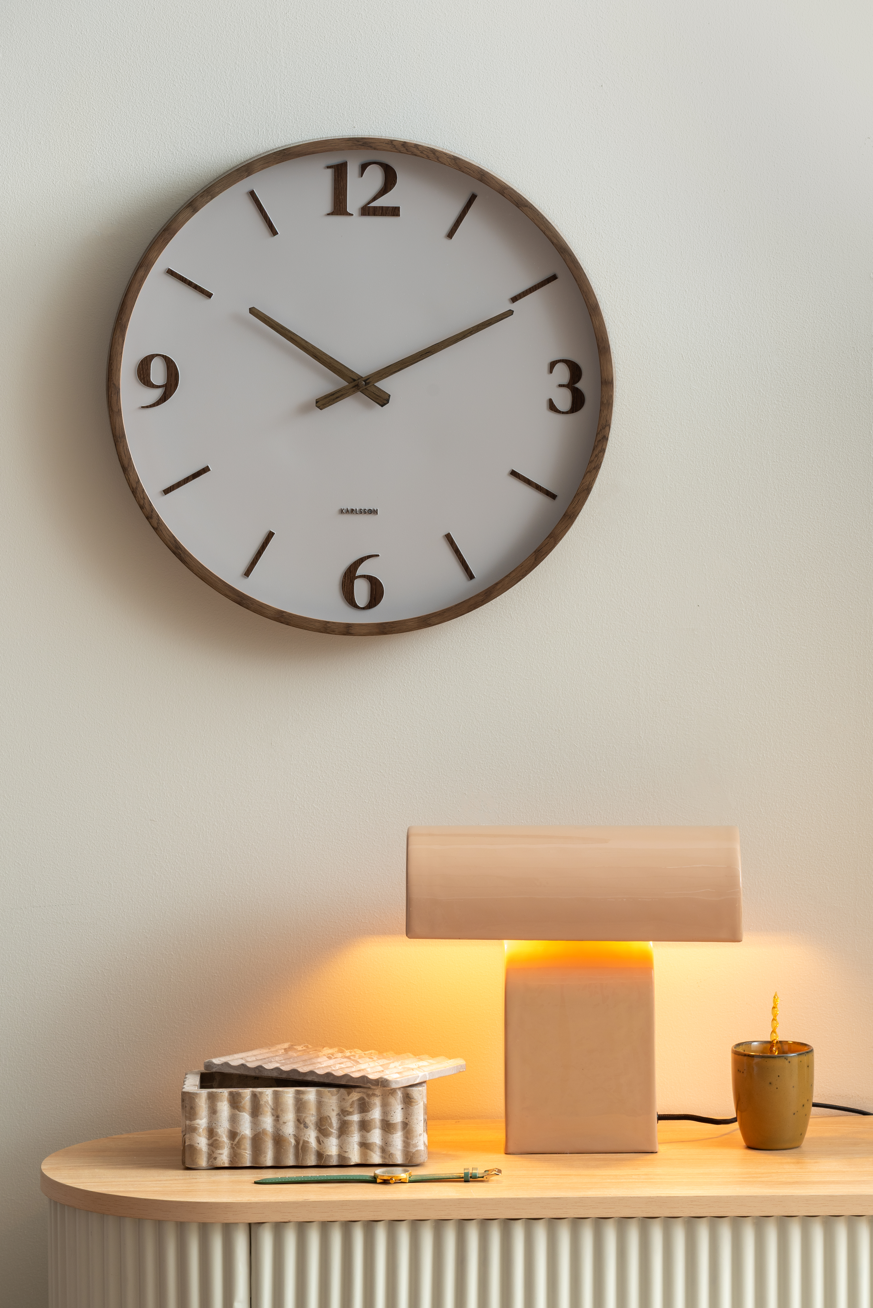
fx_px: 4906
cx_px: 436
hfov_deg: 10.2
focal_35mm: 135
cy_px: 654
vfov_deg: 15.2
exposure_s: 1/10
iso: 125
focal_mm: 135
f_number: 8
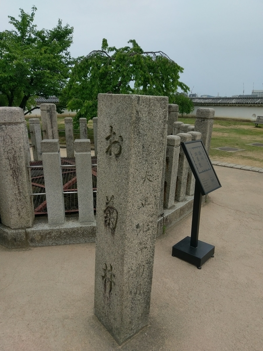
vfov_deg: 67.3
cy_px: 176
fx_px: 263
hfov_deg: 53.1
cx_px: 132
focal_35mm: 26
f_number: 1.8
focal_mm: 4.58
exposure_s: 1/1143
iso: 100
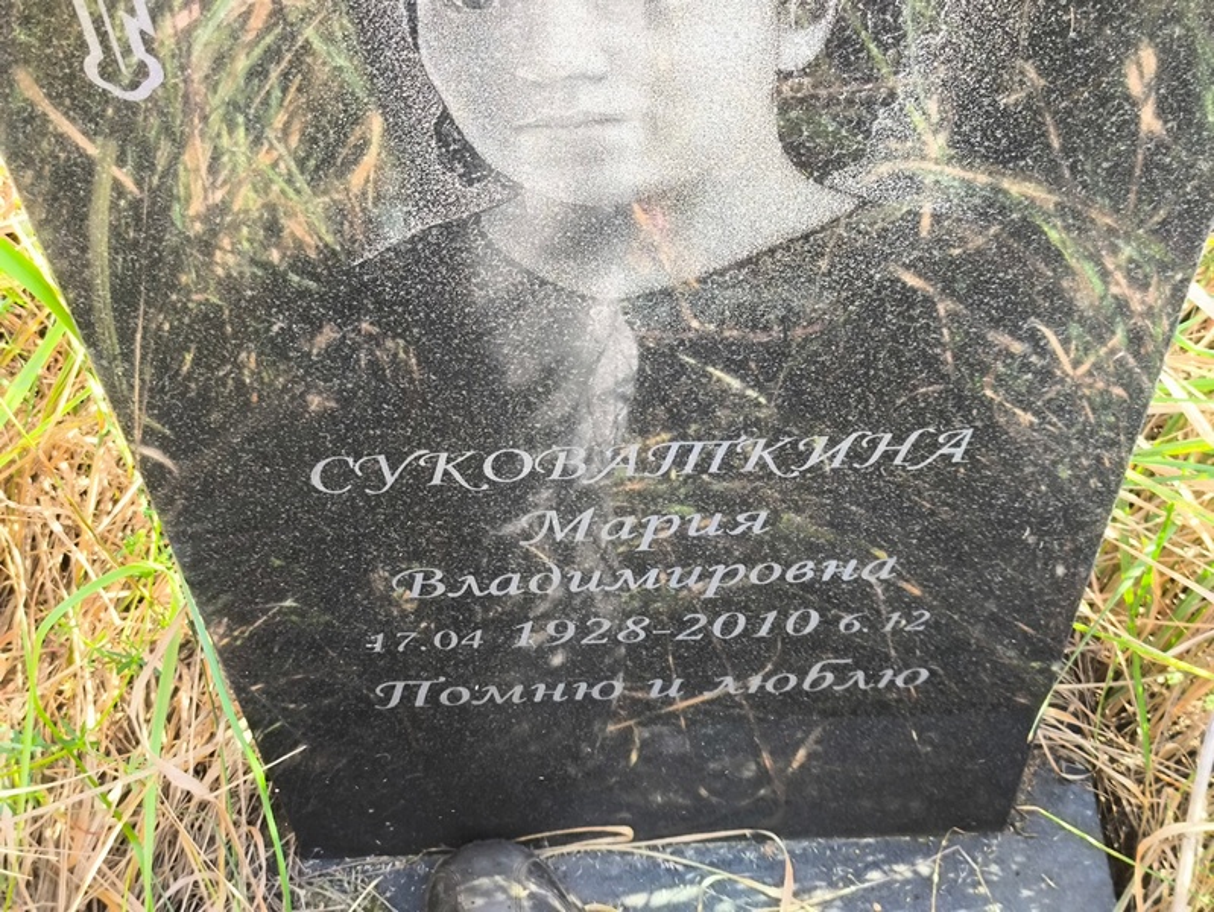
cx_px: 607
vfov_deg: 29.1
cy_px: 456
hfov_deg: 38.2
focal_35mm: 50
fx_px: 1754
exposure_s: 1/100
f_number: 1.7
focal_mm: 4.71
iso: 80
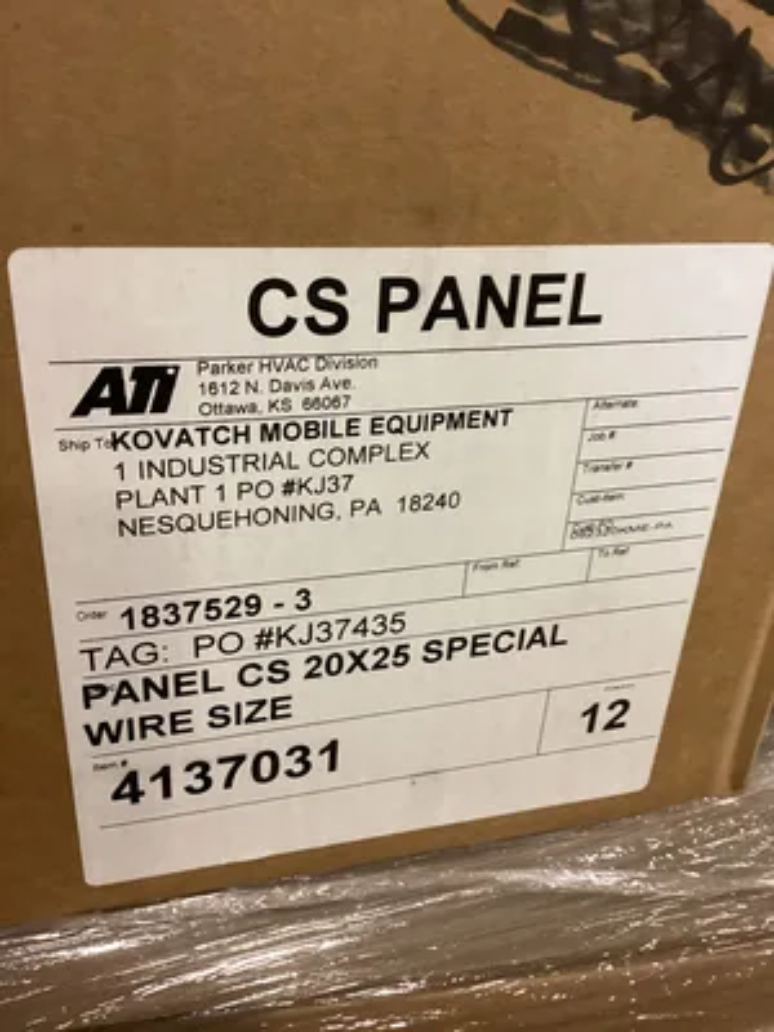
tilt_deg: -24.6
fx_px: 924
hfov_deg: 45.4
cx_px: 387
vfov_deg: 58.4
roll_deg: -5.2
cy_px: 516
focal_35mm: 31
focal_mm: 3.3
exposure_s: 1/40
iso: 320
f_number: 2.4
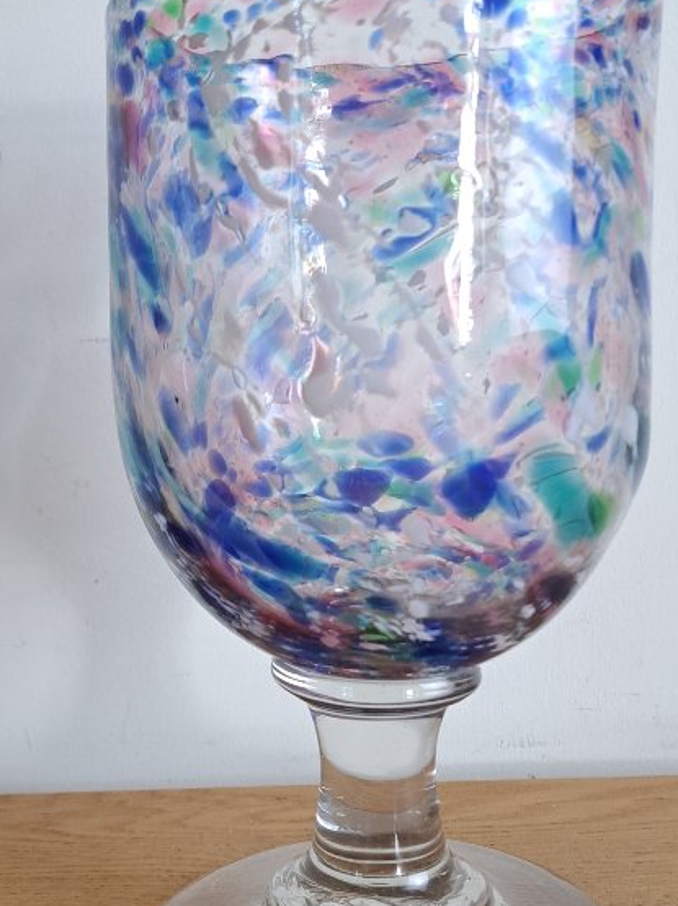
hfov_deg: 28.0
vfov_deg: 36.8
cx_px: 292
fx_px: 1359
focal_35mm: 52
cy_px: 412
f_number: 1.8
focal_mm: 5.23
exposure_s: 1/50
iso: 125
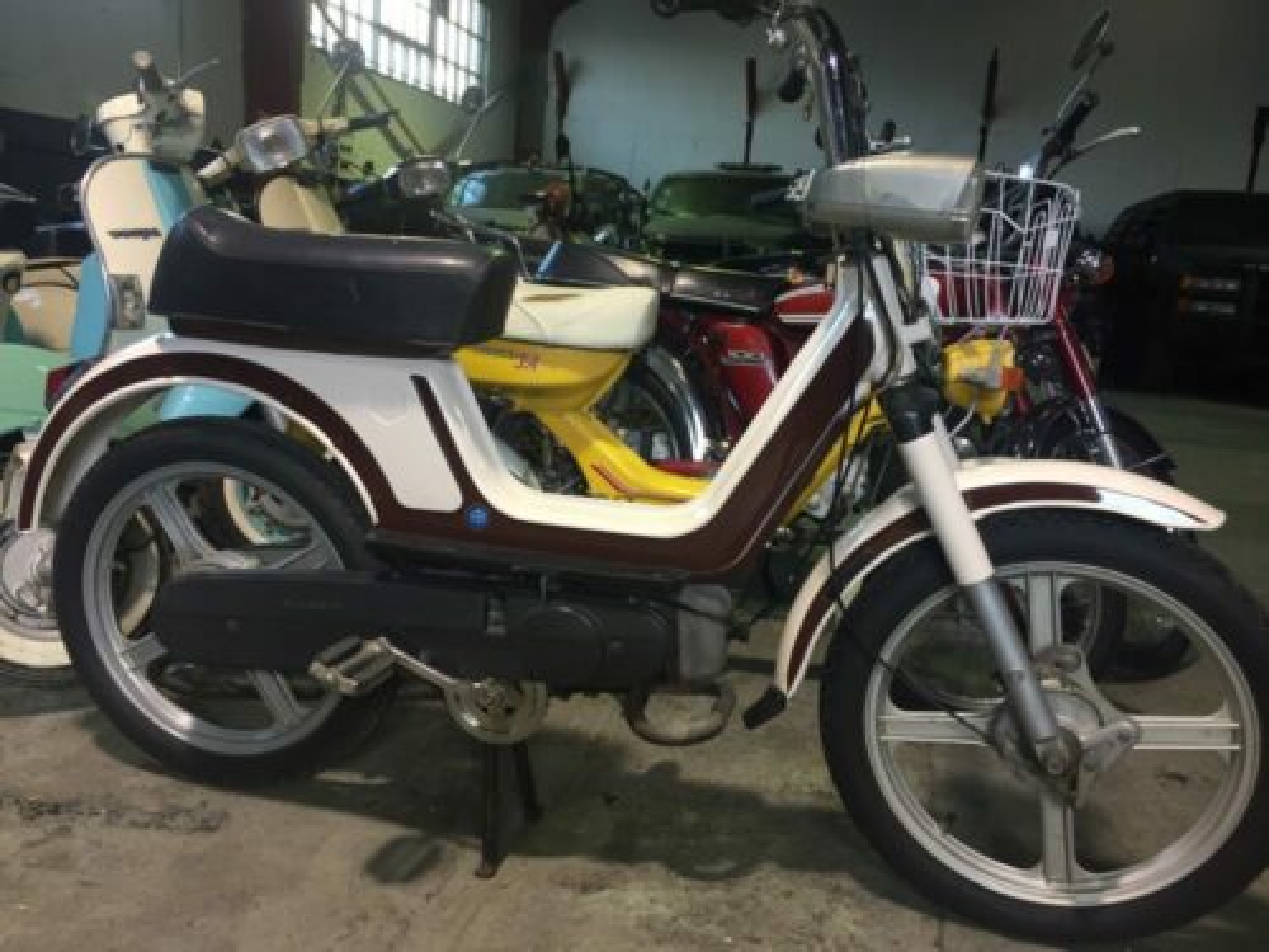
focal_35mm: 29
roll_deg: -3.6
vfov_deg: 48.2
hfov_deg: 61.7
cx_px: 634
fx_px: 1063
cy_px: 476
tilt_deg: -11.7
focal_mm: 4.15
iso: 100
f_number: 2.2
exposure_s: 1/33
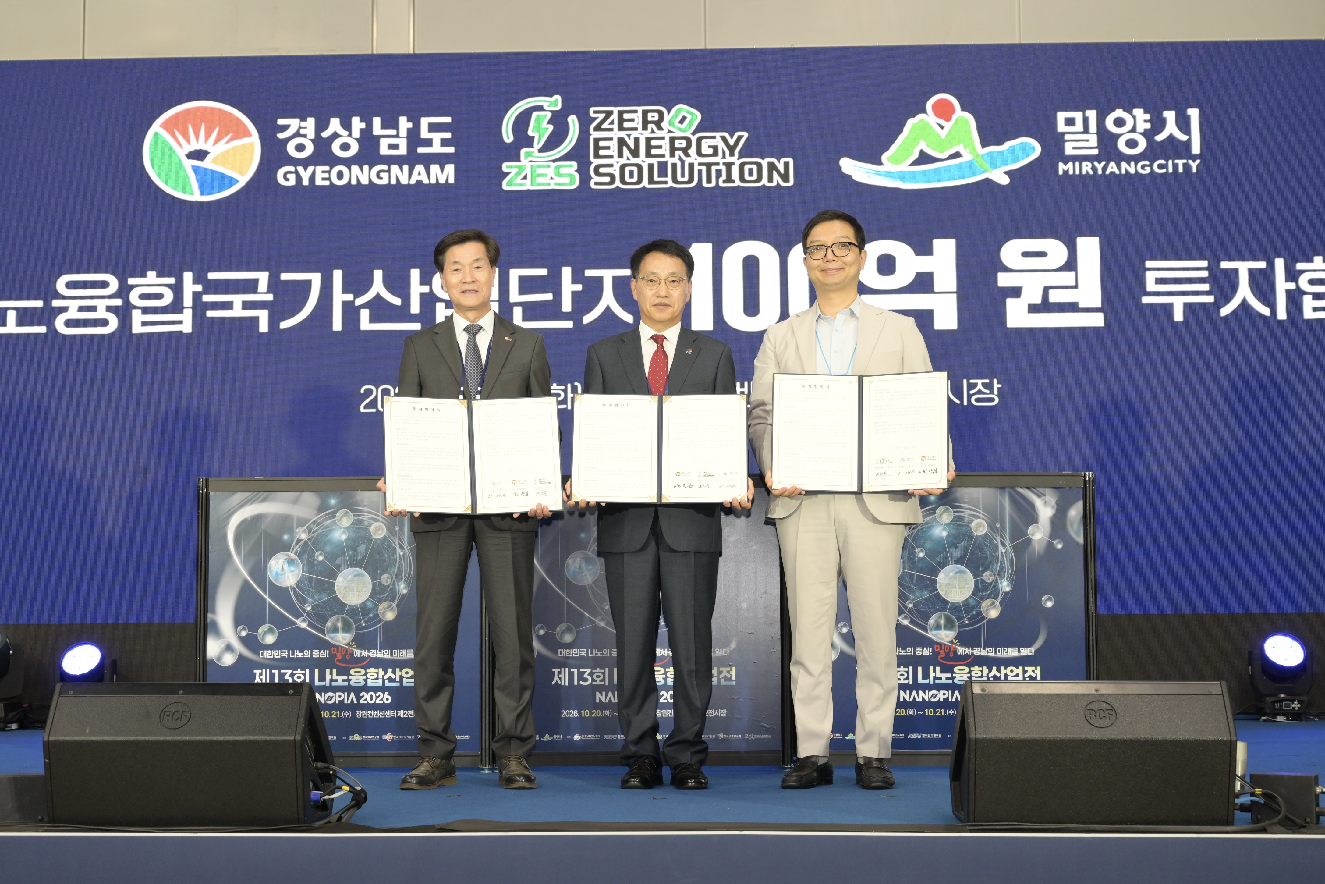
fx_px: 1804
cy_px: 442
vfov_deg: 27.5
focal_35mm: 49
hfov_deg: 40.3
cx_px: 662
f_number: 5
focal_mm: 49
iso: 1600
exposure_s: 1/160
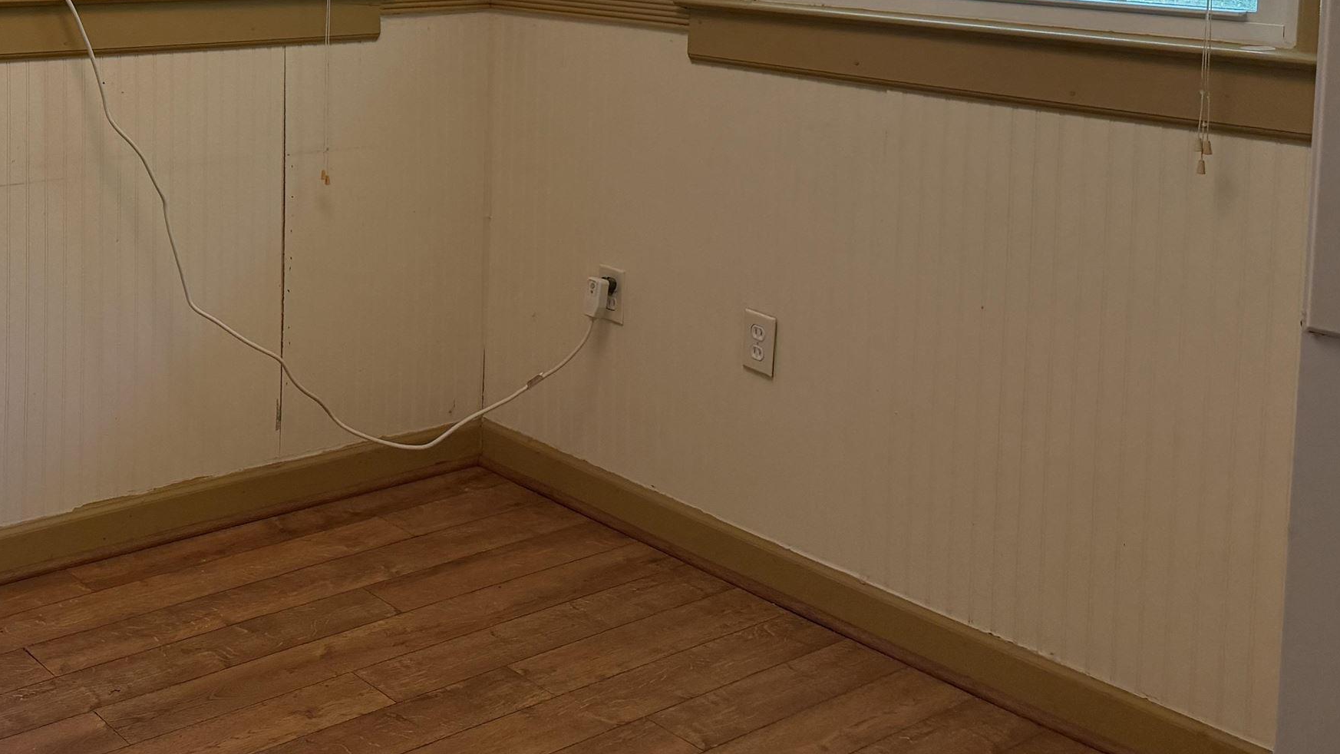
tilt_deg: -2.9
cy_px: -32
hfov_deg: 42.3
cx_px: 243
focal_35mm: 46
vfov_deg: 24.6
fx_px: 1634
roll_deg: +0.0
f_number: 1.78
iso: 250
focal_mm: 6.76
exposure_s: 1/60
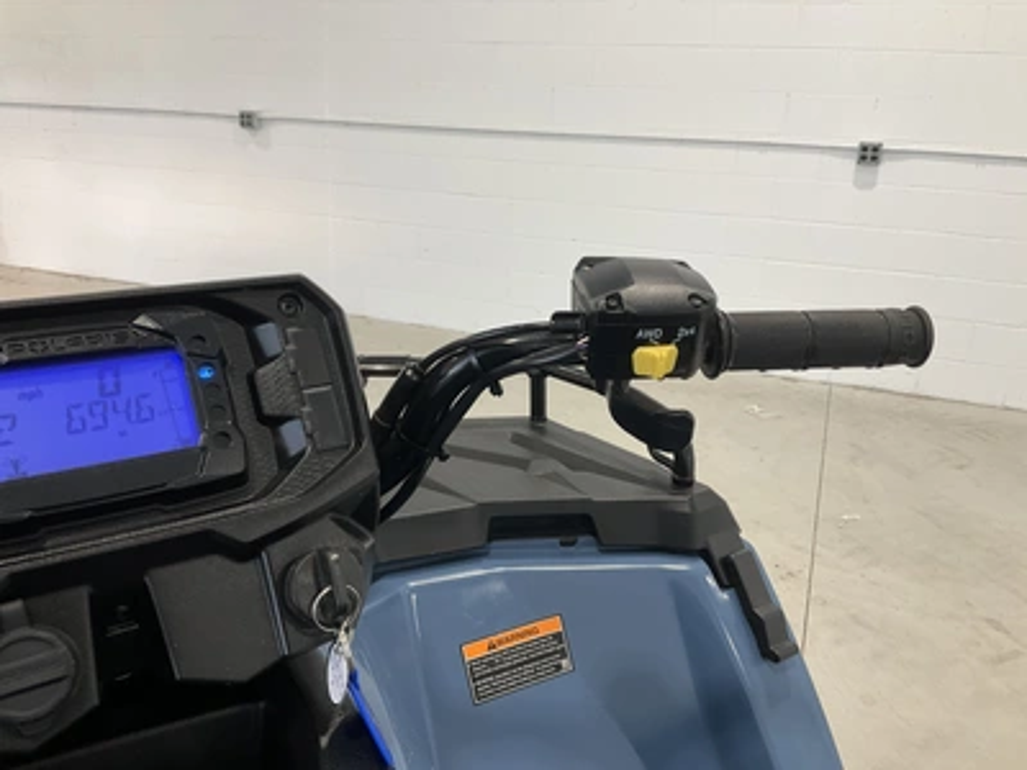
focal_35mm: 29
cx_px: 514
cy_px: 385
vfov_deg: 48.2
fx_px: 860
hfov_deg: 61.7
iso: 64
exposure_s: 1/122
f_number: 1.8
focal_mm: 3
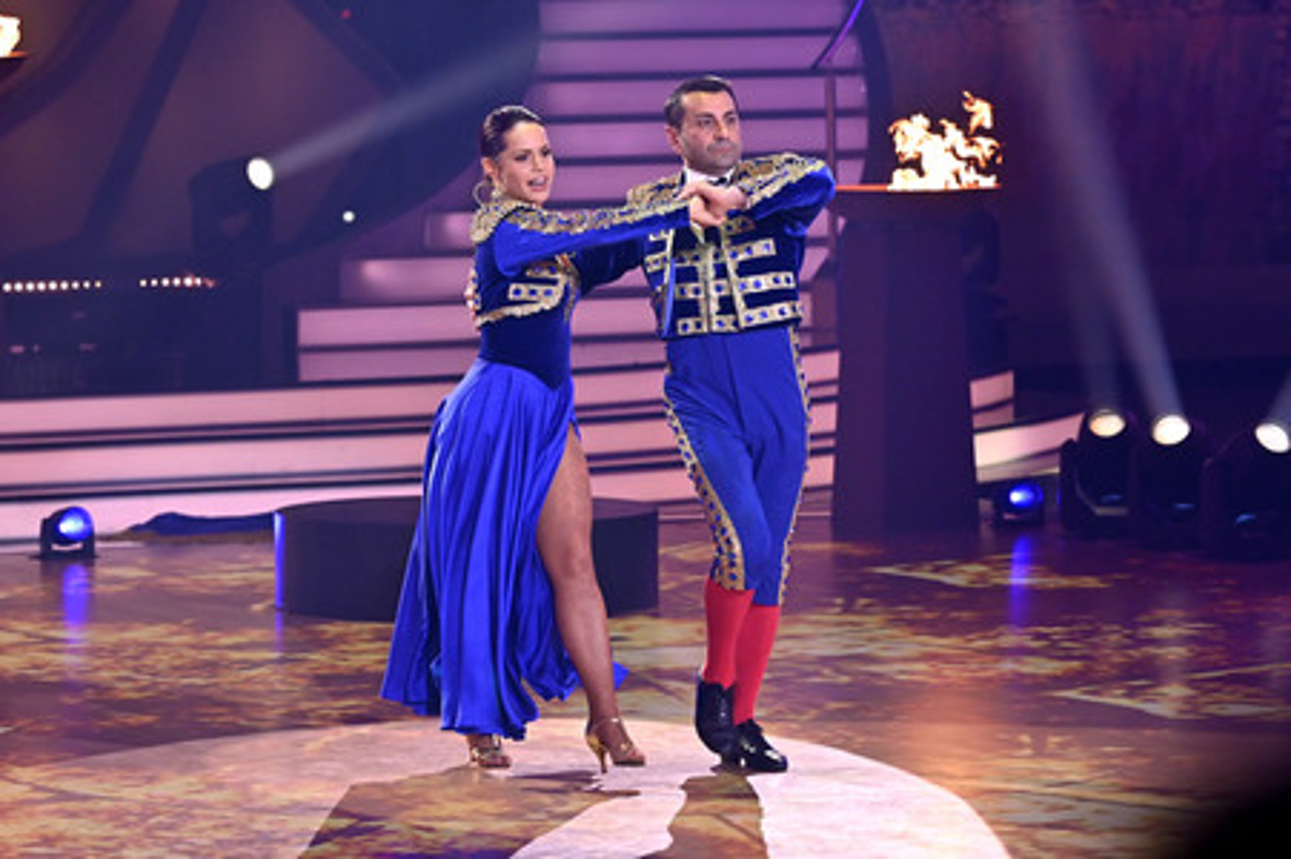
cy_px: 430
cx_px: 646
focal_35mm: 125
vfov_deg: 11.0
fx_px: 4479
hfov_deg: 16.4
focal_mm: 125
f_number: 4.5
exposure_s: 1/500
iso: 1600
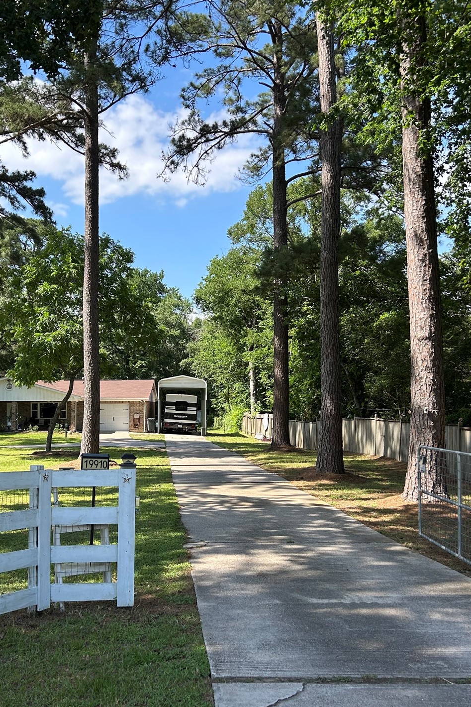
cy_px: 381
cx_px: 167
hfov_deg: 34.0
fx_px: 765
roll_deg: -0.6
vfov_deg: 49.5
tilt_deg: +1.5
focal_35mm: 39
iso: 50
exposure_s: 1/1266
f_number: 1.5
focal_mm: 5.7
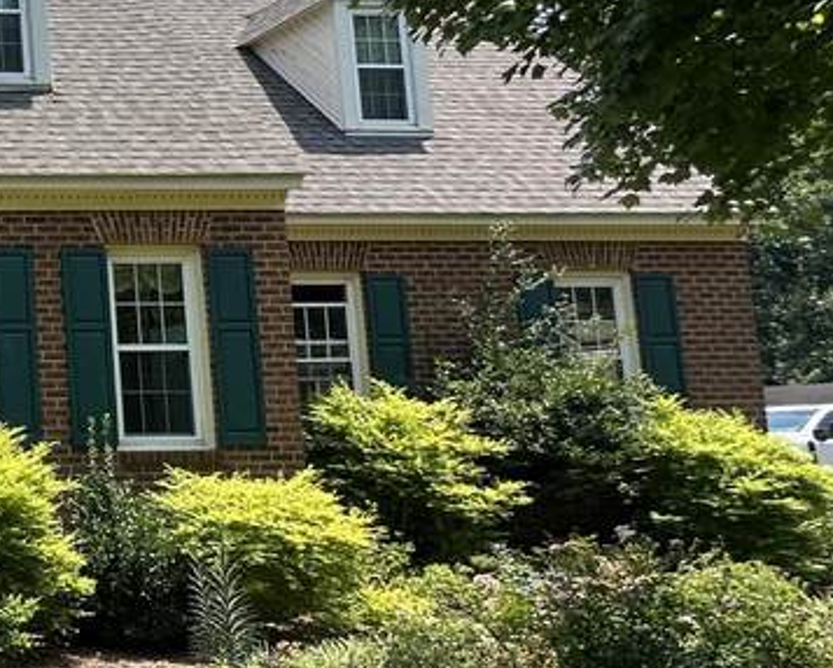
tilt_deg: +7.0
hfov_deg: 26.8
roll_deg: +0.3
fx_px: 1209
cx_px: -425
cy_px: 311
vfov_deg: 30.9
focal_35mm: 49
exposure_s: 1/1024
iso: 40
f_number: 2.2
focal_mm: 2.22
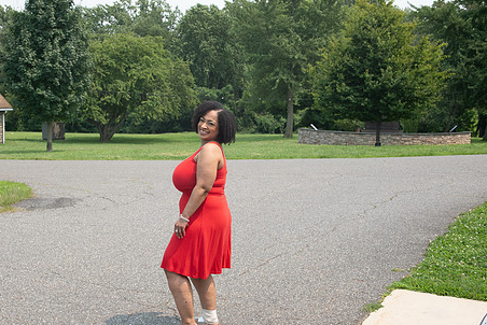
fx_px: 677
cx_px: 196
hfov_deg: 39.4
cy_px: 186
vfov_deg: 27.0
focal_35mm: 50
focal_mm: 38
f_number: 7.1
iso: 1250
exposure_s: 1/1250
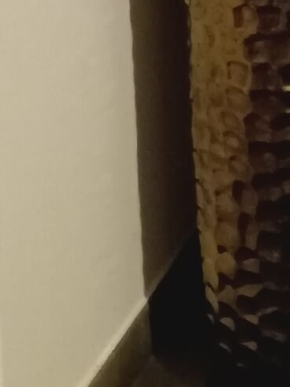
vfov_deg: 10.7
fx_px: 2034
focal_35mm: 182
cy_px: -63
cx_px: 280
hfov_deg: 8.1
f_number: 1.9
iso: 5185
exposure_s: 1/16.7
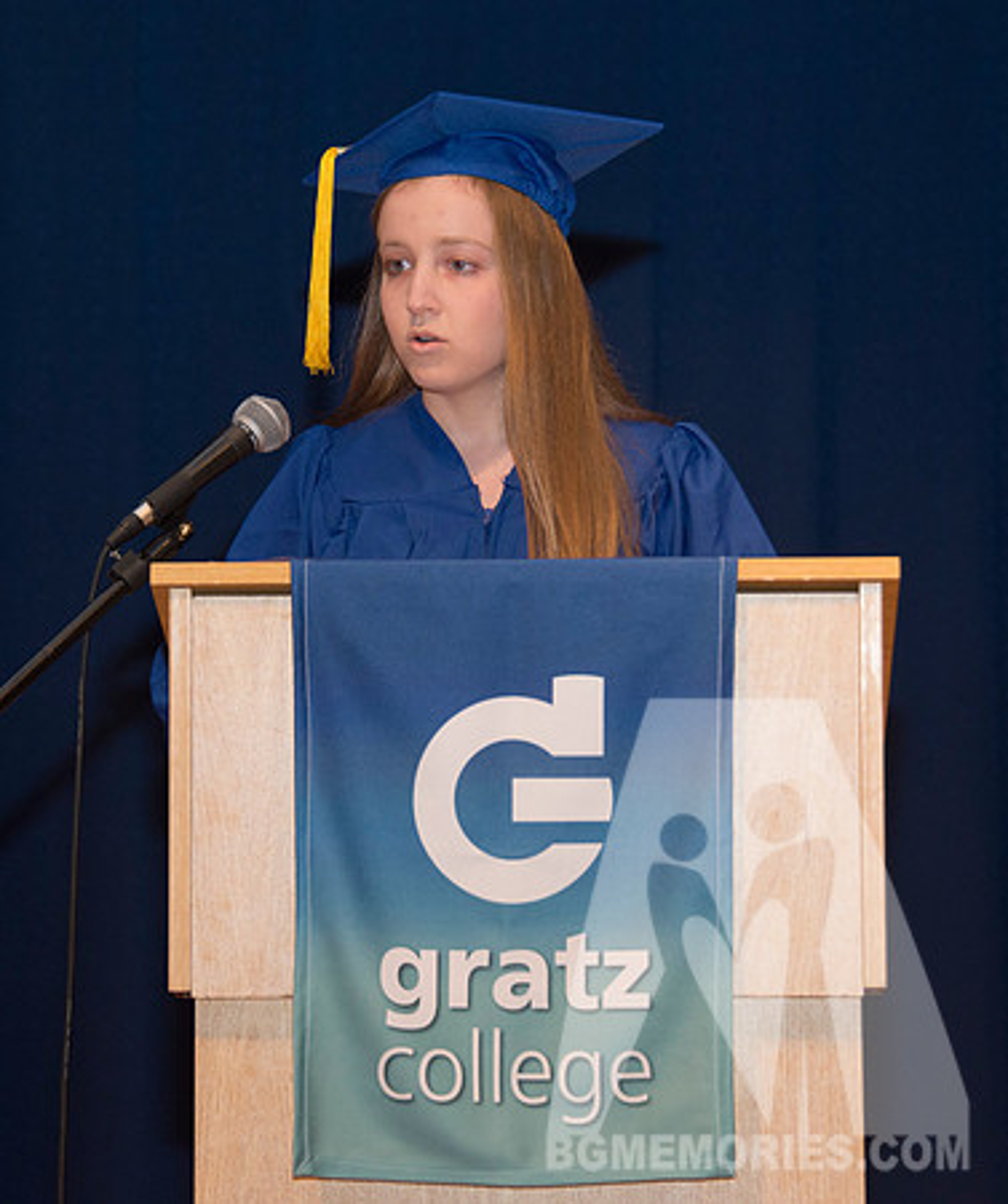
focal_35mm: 185
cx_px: 473
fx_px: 6724
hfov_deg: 8.6
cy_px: 542
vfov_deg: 10.2
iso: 2000
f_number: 5.6
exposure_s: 1/80
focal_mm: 122
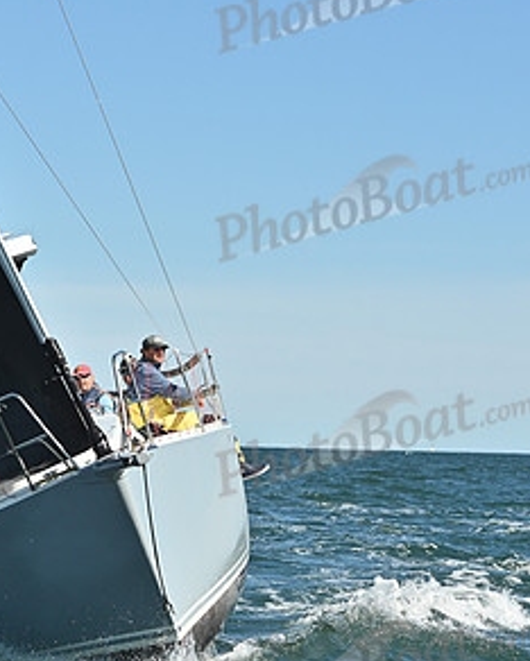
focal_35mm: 177
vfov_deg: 10.9
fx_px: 3467
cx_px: 100
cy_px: 352
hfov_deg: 8.7
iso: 320
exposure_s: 1/4000
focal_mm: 95
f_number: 5.6
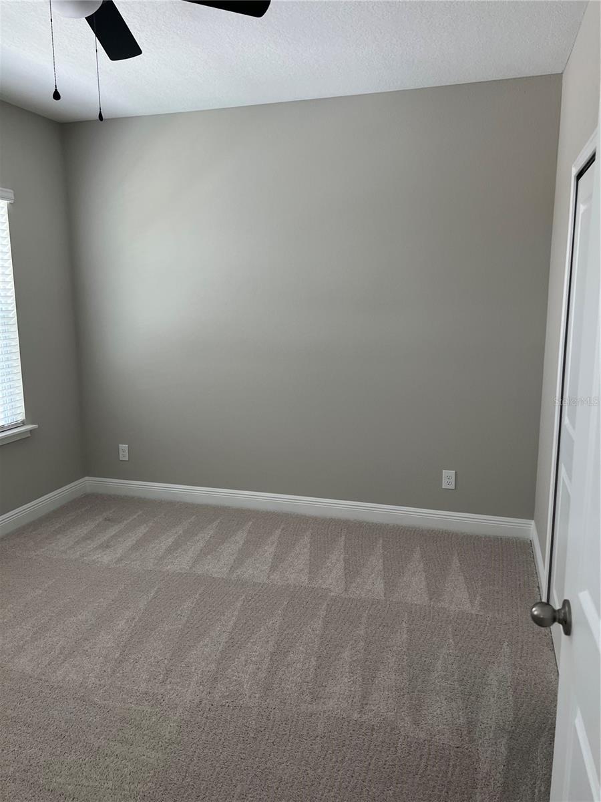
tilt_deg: -9.1
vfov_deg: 67.3
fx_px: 602
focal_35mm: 26
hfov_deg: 53.1
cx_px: 300
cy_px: 401
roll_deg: +0.3
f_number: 1.5
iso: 50
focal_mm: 5.7
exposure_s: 1/120
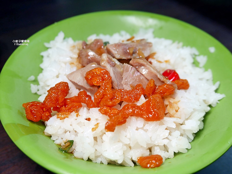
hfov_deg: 53.9
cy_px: 87
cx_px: 116
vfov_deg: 41.8
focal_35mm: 34
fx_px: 228
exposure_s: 1/60
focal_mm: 17
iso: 250
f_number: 4.1
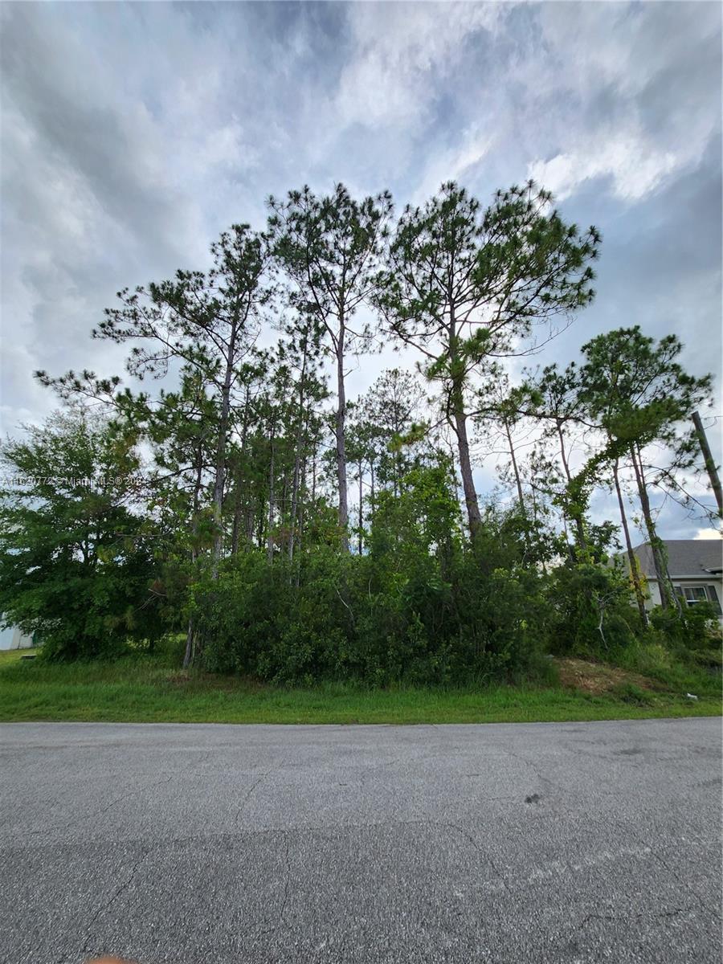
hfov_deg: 89.9
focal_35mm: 13
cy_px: 482
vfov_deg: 106.2
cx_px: 362
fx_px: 362
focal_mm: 1.74
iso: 32
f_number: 2.2
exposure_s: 1/559
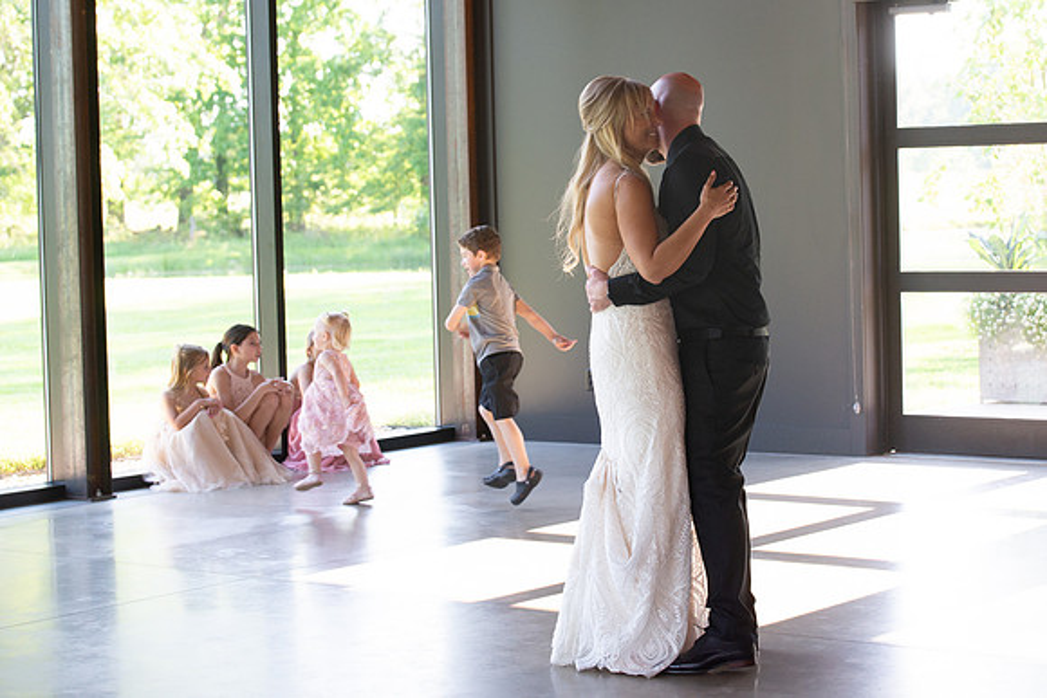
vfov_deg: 16.7
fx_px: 2371
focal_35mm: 82
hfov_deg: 24.9
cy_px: 292
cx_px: 610
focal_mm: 70
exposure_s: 1/250
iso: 1000
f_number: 5
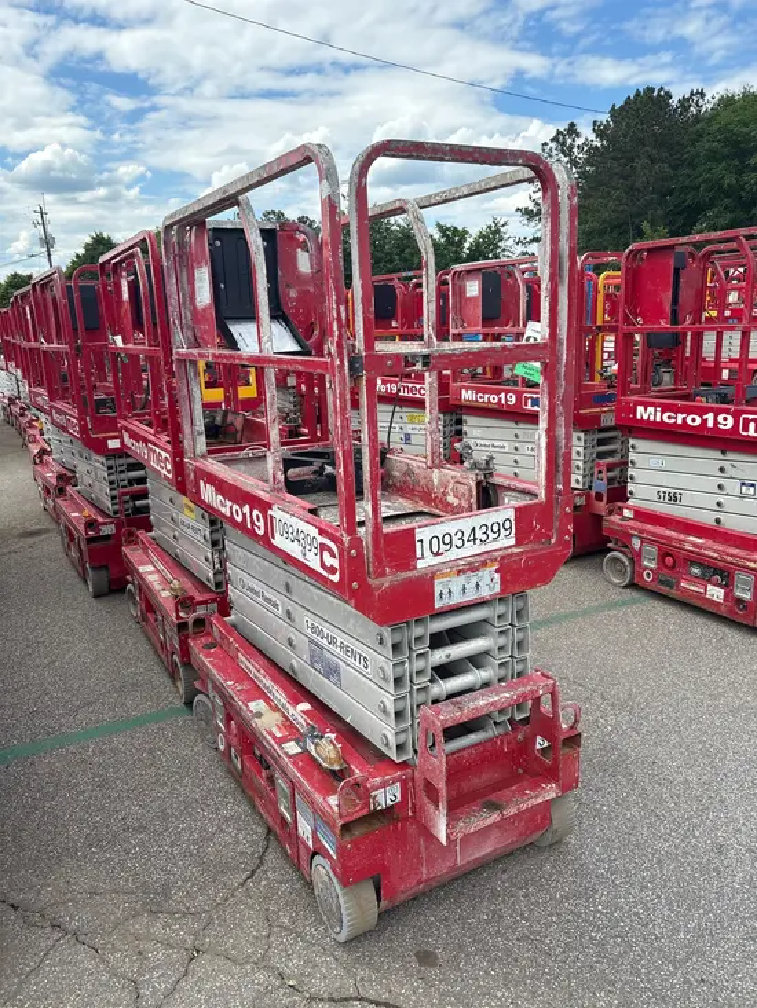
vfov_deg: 67.3
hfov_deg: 53.1
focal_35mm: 26
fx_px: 758
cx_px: 378
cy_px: 504
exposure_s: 1/2075
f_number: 1.6
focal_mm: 5.96
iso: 50
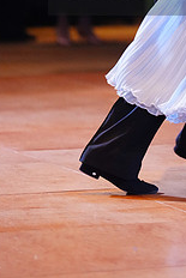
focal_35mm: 500
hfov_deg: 2.8
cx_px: 214
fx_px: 3869
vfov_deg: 4.1
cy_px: -24
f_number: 2.8
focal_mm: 200
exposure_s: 1/400
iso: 5000
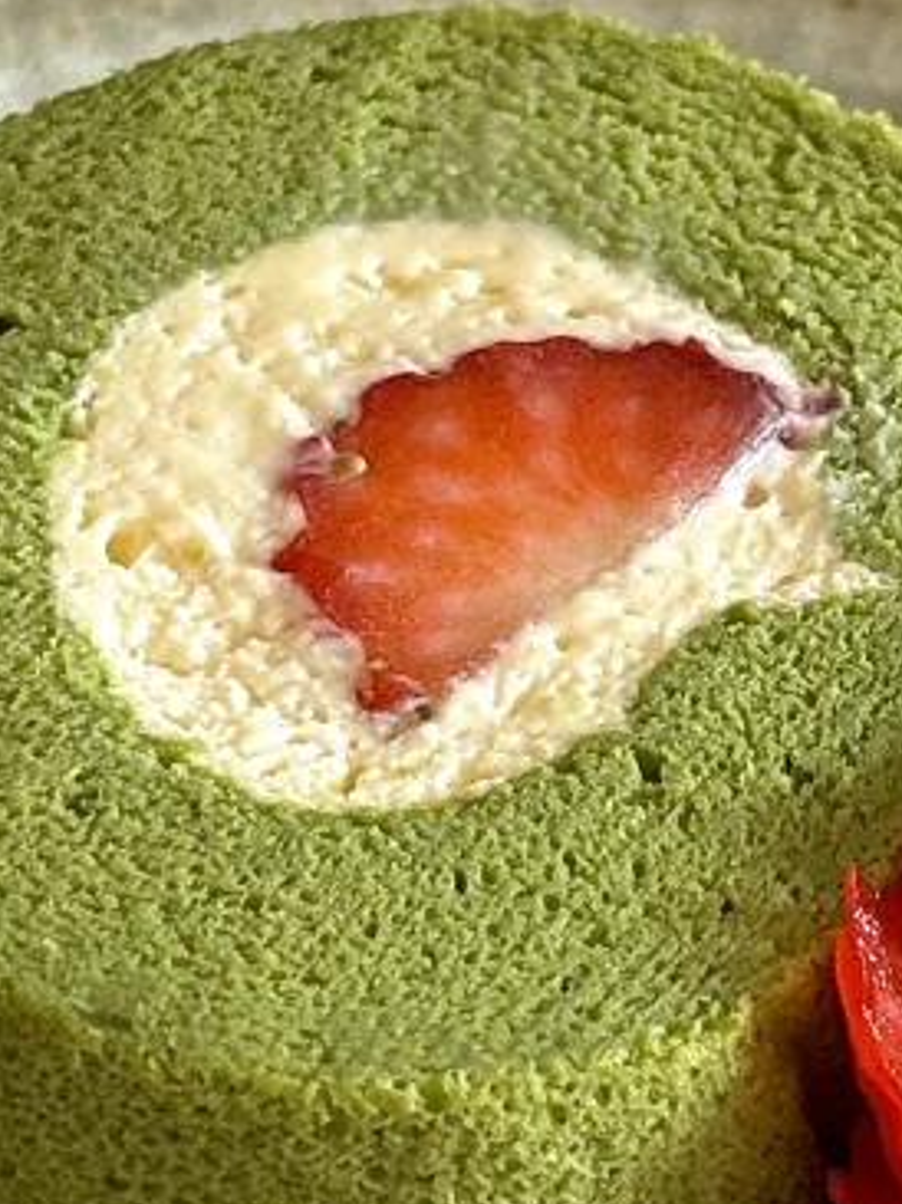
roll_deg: -2.2
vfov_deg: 10.5
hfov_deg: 7.8
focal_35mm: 189
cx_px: 1007
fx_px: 6574
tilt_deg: -41.6
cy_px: 832
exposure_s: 1/66
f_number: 1.78
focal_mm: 6.86
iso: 100
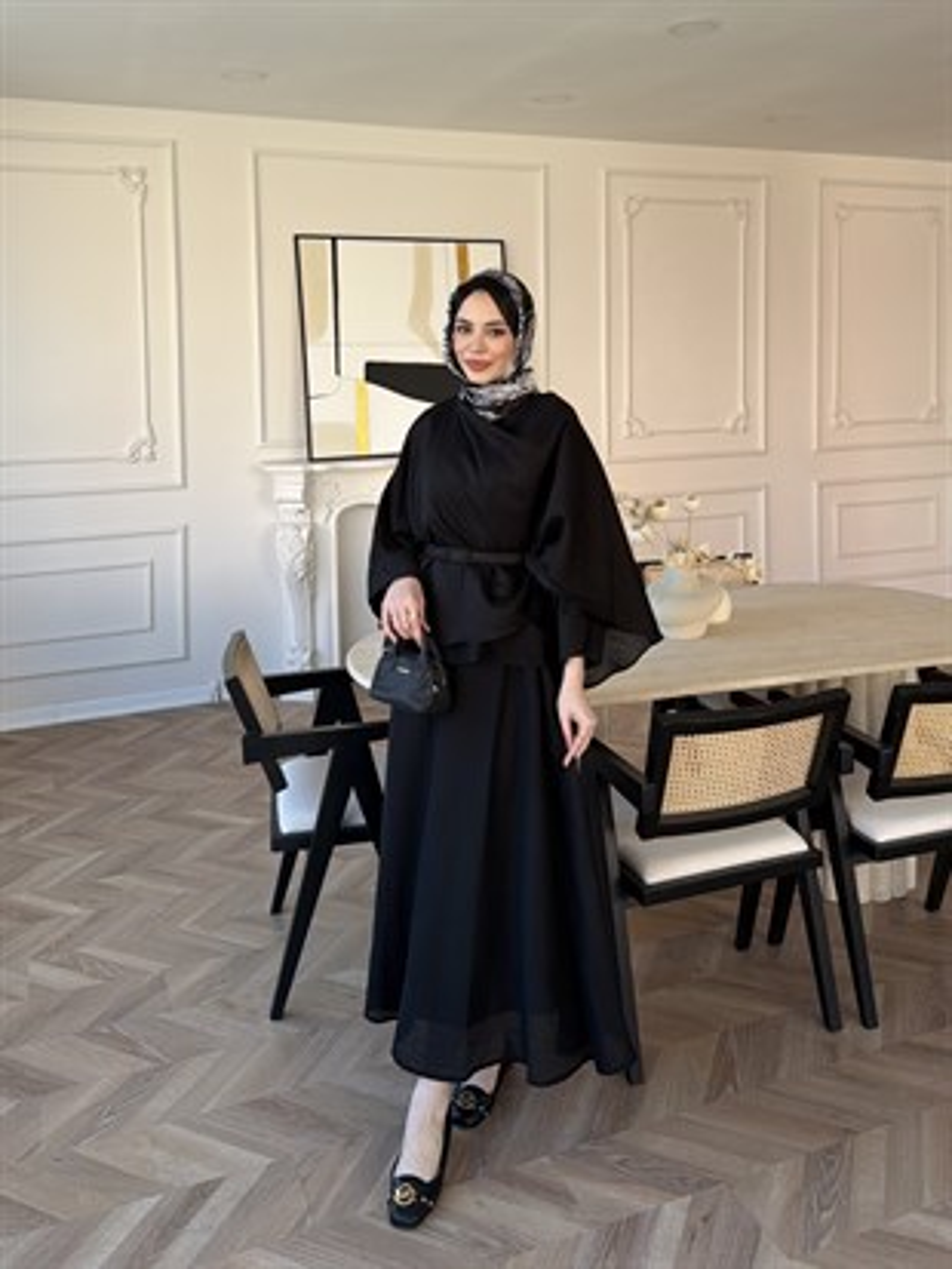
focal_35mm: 24
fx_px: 880
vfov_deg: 71.6
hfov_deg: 56.8
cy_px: 634
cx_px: 476
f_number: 1.78
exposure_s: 1/192
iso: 64
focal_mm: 6.76
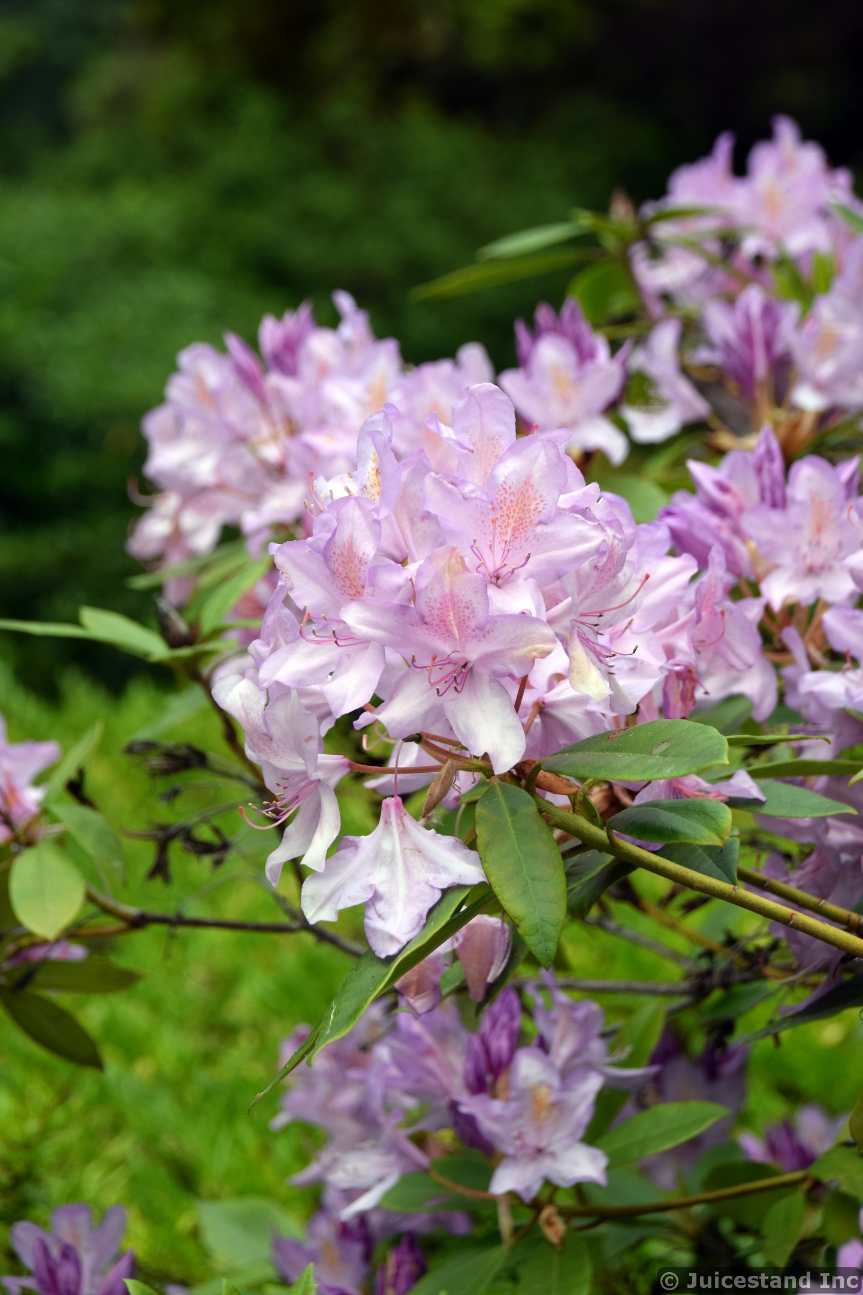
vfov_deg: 15.2
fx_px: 4854
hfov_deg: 10.2
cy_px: 648
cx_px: 432
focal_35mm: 135
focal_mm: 90
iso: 320
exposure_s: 1/250
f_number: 8
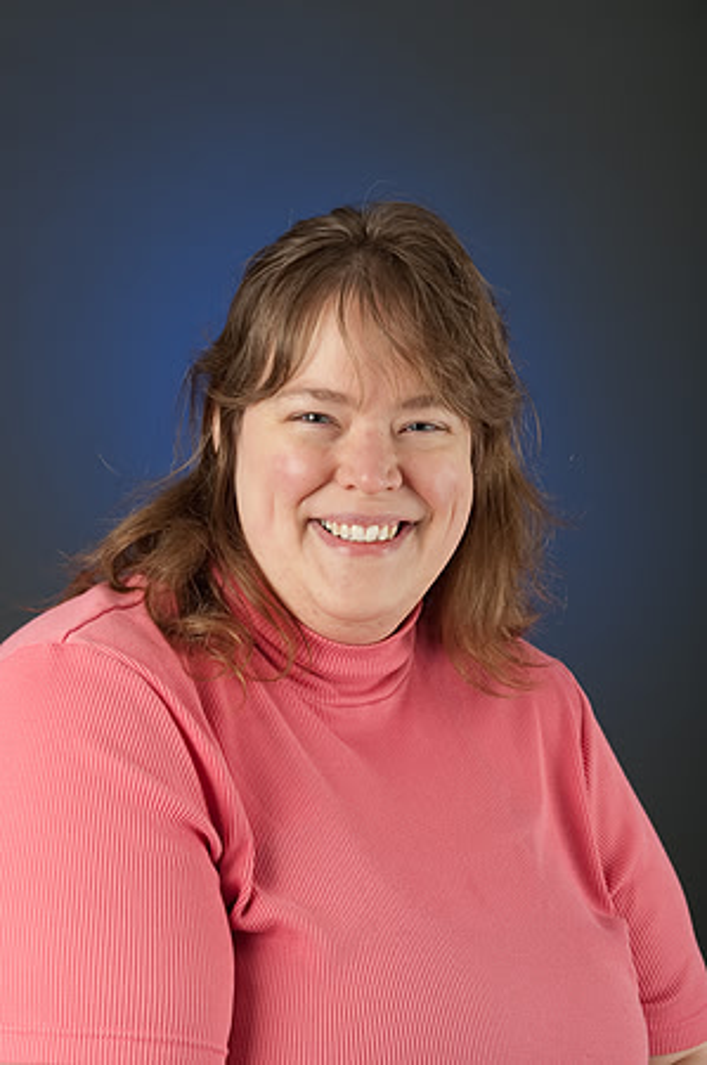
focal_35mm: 62
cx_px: 354
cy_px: 532
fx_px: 1831
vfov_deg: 32.4
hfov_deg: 21.9
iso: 100
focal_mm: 62
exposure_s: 1/250
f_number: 8
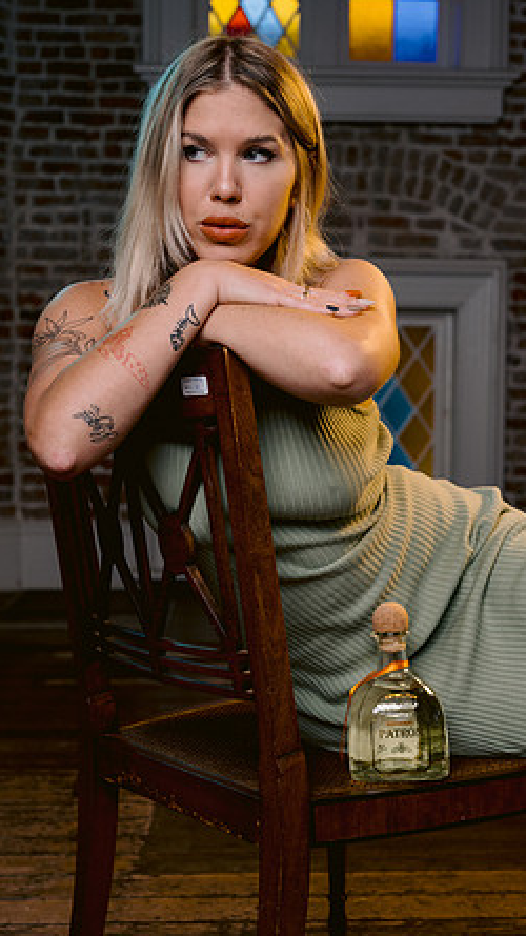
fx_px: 1315
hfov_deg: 22.6
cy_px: 471
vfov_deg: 39.2
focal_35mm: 53
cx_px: 297
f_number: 5.6
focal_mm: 50
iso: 200
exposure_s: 1/125
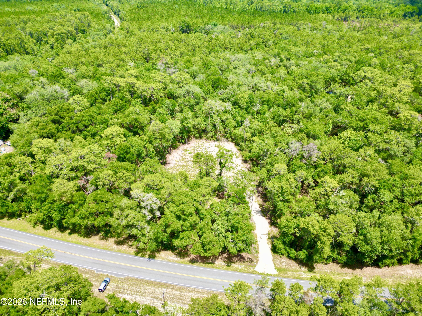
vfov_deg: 56.8
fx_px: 293
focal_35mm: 24
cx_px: 211
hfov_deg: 71.6
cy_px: 158
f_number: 1.7
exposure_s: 1/1600
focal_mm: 6.72
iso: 110
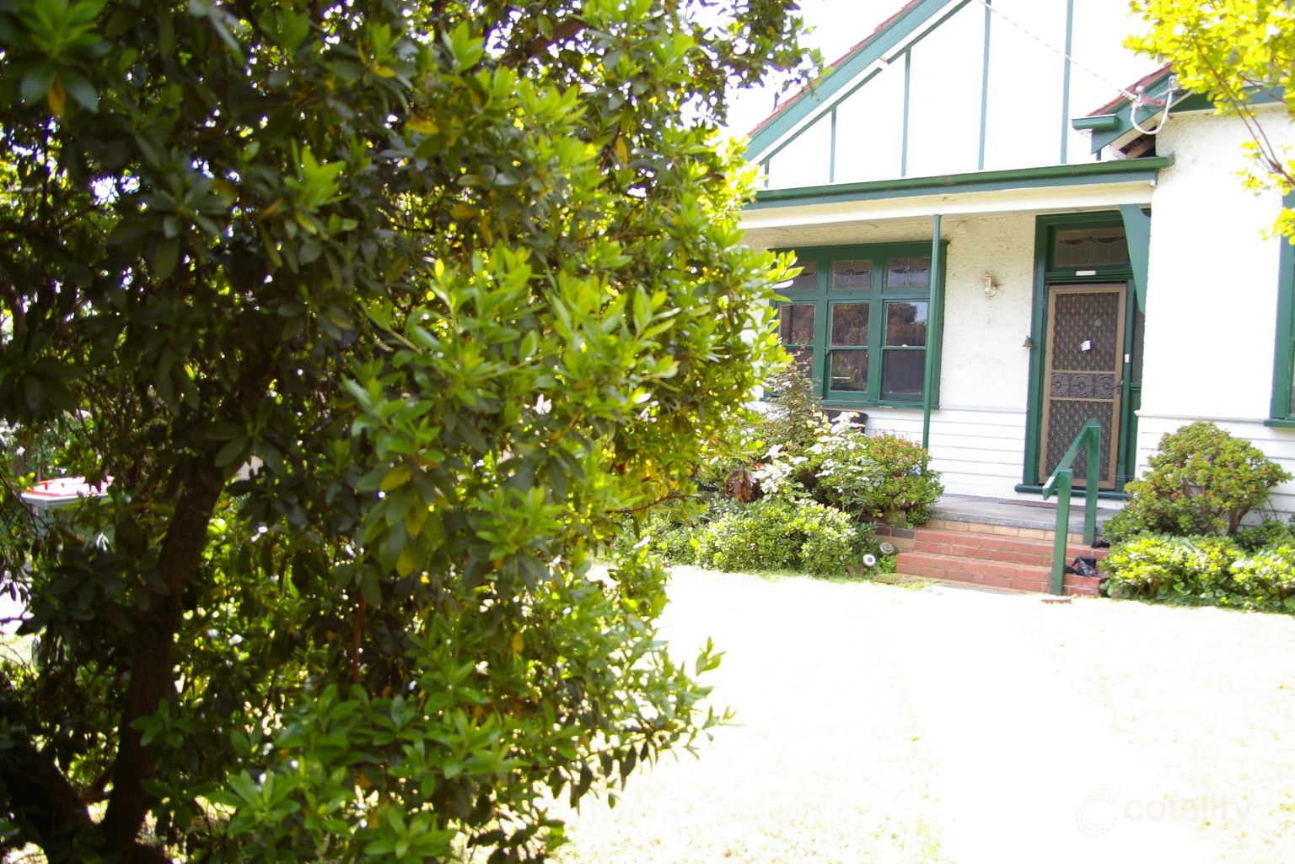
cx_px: 648
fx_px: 1079
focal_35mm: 30
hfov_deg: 61.9
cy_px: 432
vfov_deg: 43.6
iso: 200
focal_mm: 20
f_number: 5.6
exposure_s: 1/90
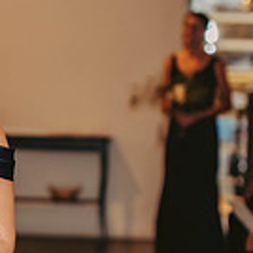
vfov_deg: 6.8
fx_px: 2133
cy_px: 186
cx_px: -125
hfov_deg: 6.7
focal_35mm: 258
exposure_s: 1/60
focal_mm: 70
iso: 500
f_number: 3.2
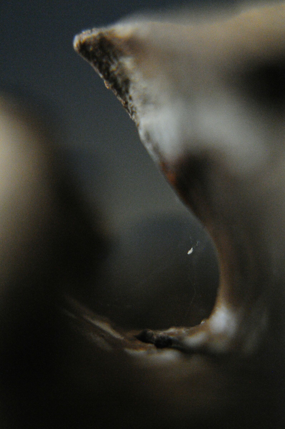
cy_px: 214
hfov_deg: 16.5
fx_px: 982
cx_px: 142
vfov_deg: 24.6
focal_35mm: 82
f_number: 3.5
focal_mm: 55
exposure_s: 1/200
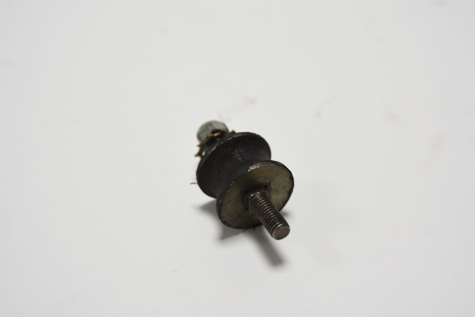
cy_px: 158
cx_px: 238
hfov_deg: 29.9
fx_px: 891
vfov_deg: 20.2
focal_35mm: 68
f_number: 2.8
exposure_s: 1/100
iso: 320
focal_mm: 45
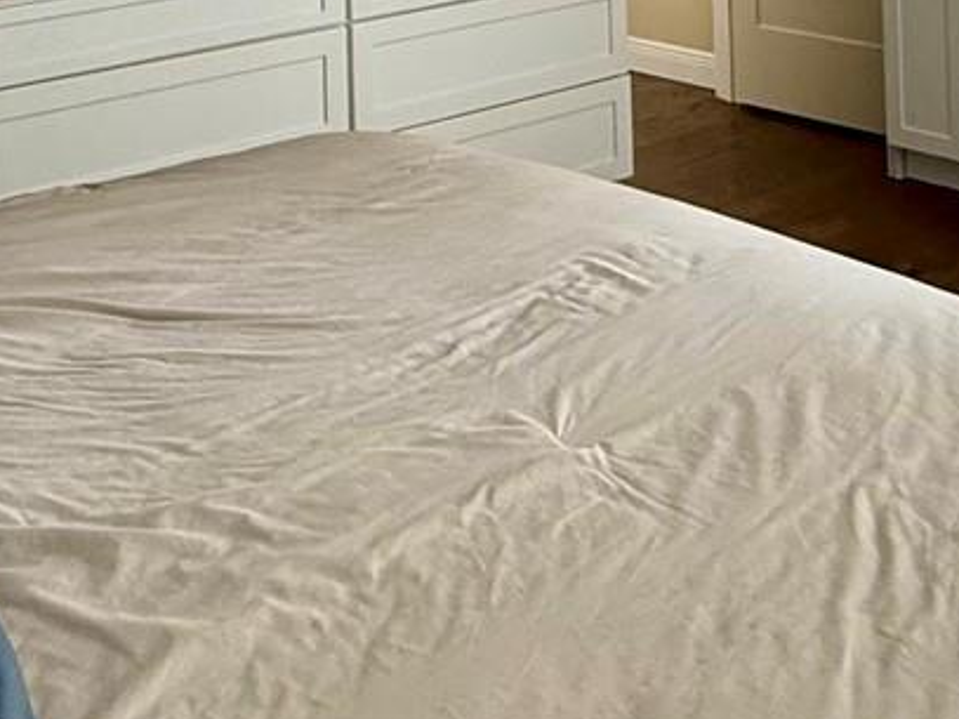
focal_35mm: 55
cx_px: 655
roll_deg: +1.2
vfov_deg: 22.4
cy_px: -323
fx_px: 1523
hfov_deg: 34.6
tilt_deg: +0.8
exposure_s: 1/99
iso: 320
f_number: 2.2
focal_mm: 2.22
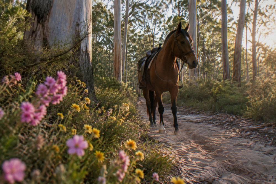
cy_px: 92
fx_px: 307
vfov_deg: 33.4
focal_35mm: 40
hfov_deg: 48.5
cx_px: 138
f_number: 2.8
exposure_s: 1/125
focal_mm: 40
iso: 4000
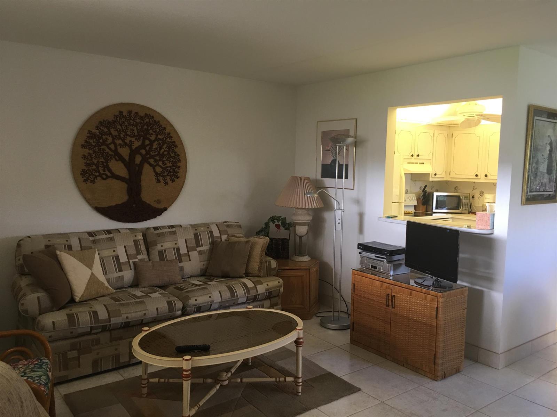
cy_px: 208
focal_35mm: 29
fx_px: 467
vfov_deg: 48.2
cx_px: 278
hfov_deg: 61.7
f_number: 2.2
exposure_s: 1/15
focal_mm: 4.15
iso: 40
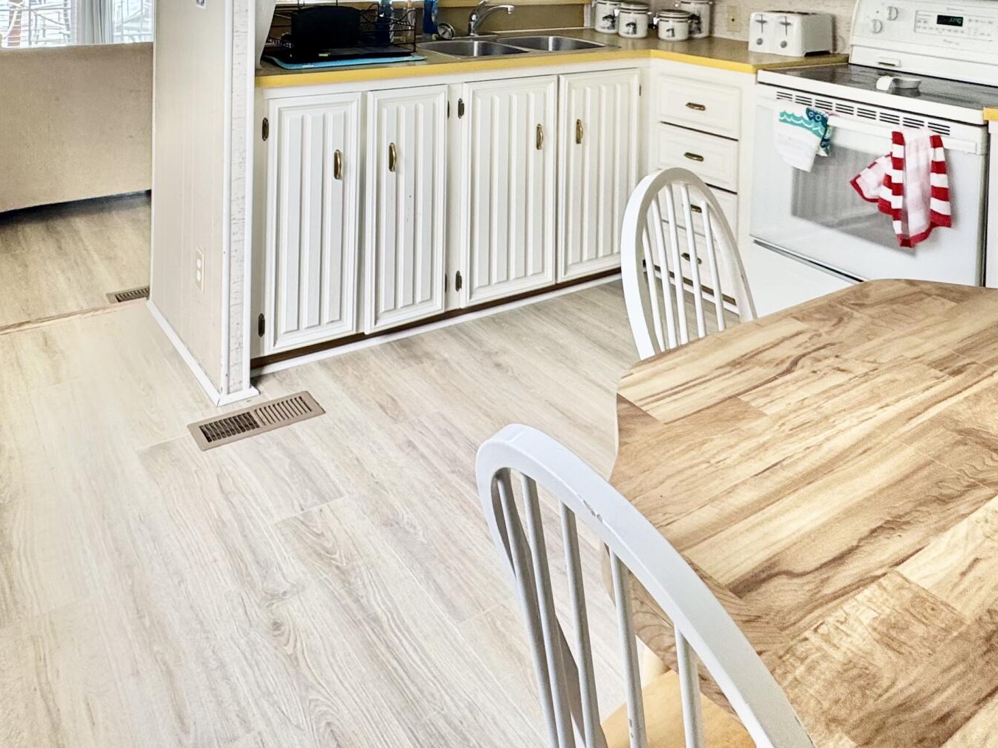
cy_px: -43
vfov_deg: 38.8
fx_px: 894
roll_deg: -2.2
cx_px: 482
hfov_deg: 58.3
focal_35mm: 31
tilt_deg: -1.9
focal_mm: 2.22
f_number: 2.2
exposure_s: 1/99
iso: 64
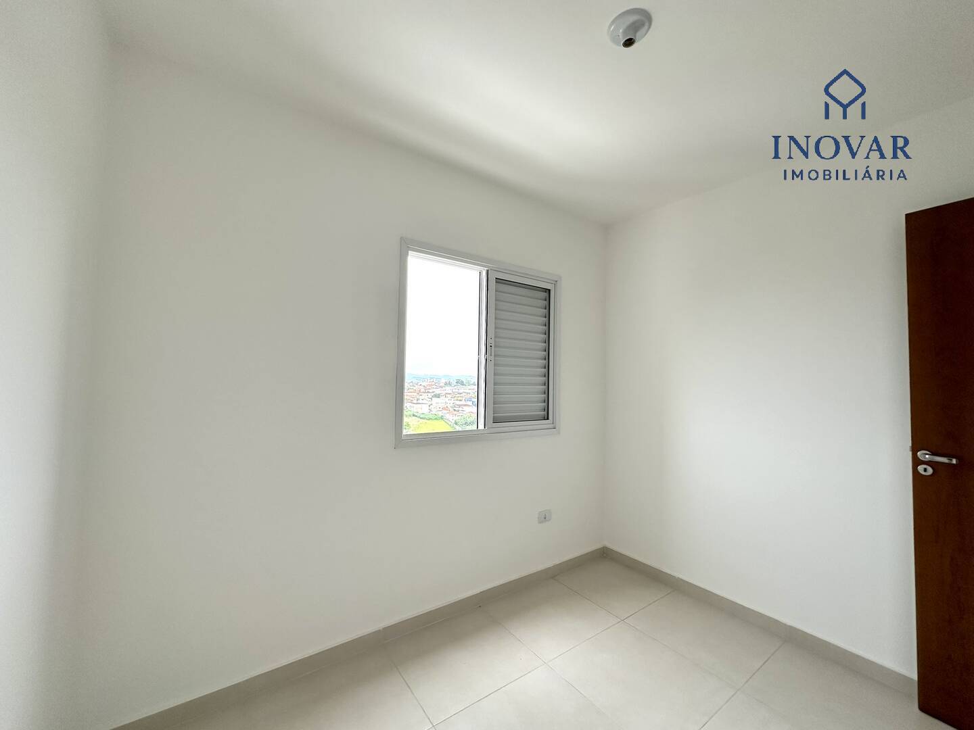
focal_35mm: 14
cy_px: 365
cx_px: 487
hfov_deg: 102.1
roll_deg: -0.7
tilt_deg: +2.6
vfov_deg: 85.7
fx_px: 394
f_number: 2.2
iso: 80
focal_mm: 2.22
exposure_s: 1/99
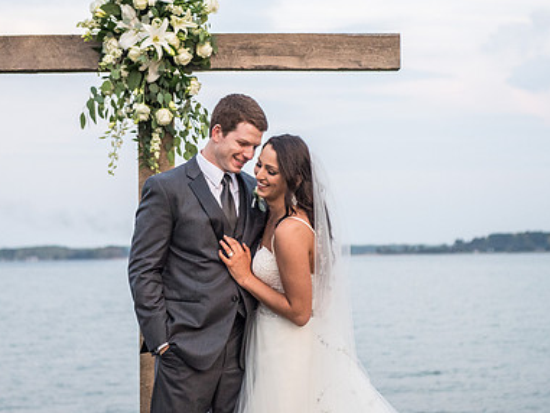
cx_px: 284
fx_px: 1542
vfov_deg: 15.2
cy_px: 157
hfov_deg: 20.2
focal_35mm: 97
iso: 2000
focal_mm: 62
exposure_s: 1/4000
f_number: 2.8
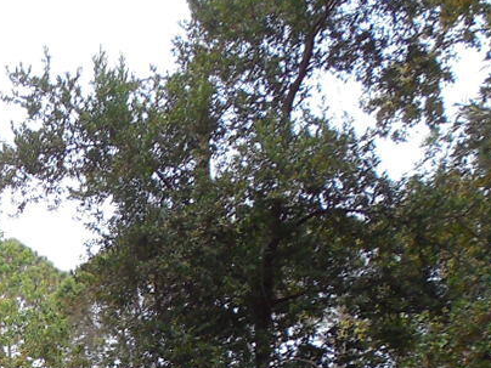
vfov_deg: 14.0
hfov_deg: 18.2
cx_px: -192
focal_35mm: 99
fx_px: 1404
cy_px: 557
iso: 125
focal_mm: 4.5
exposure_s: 1/50
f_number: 3.3
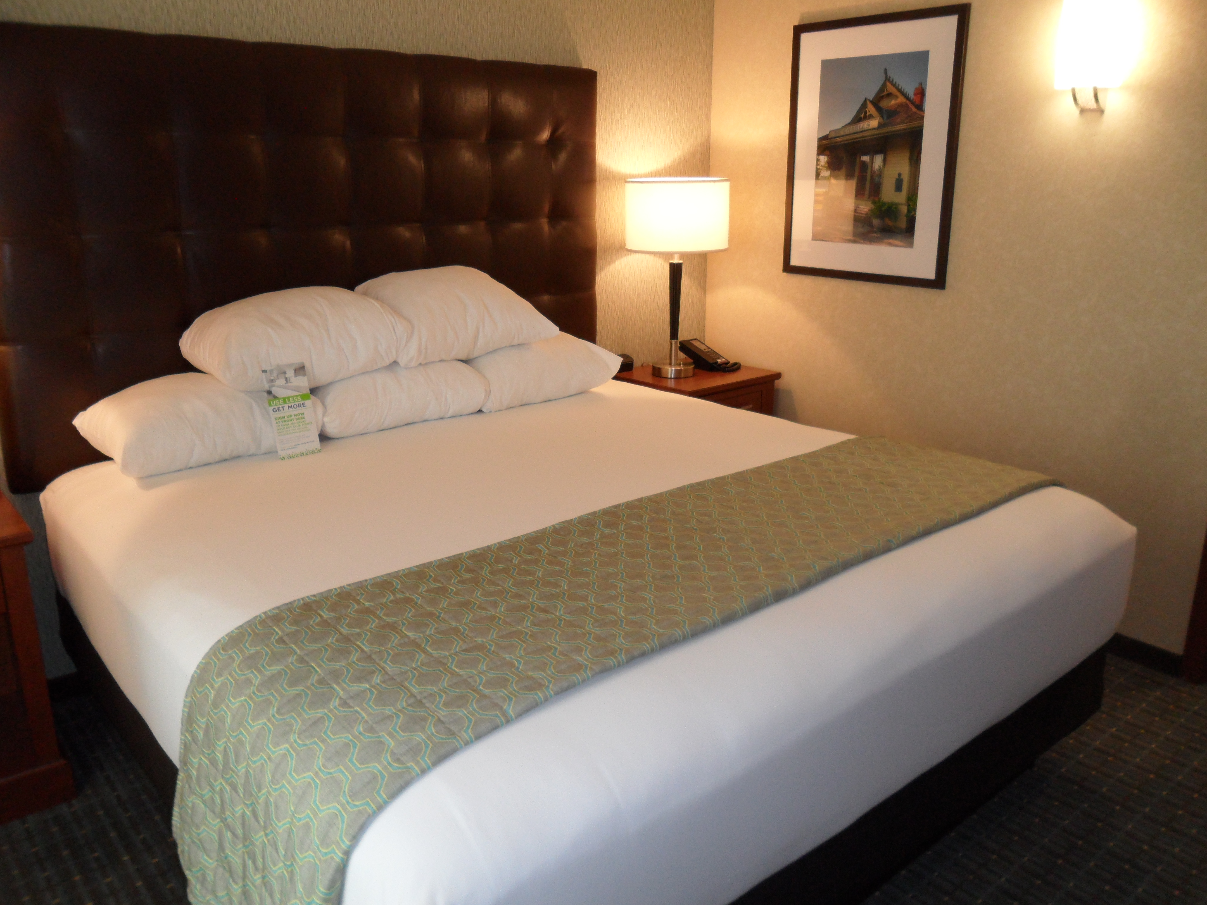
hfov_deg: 65.3
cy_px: 452
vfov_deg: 51.4
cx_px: 604
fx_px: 941
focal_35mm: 27
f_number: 3.5
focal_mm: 4.9
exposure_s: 1/45
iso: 200
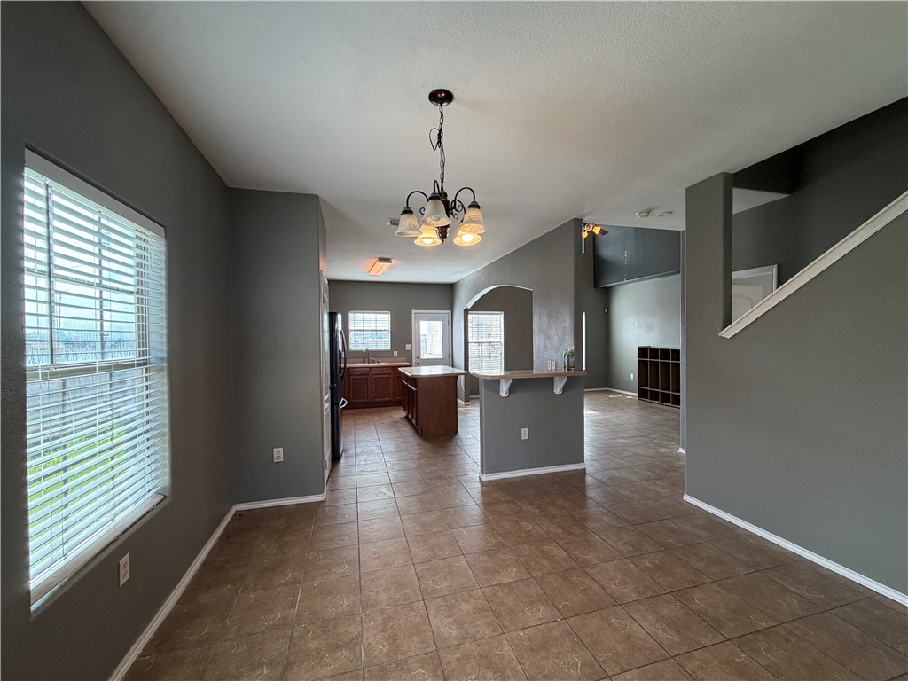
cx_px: 454
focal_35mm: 14
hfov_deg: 102.1
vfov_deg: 85.7
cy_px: 340
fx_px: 367
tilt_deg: -0.5
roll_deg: +1.1
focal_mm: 2.22
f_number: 2.2
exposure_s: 1/120
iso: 125
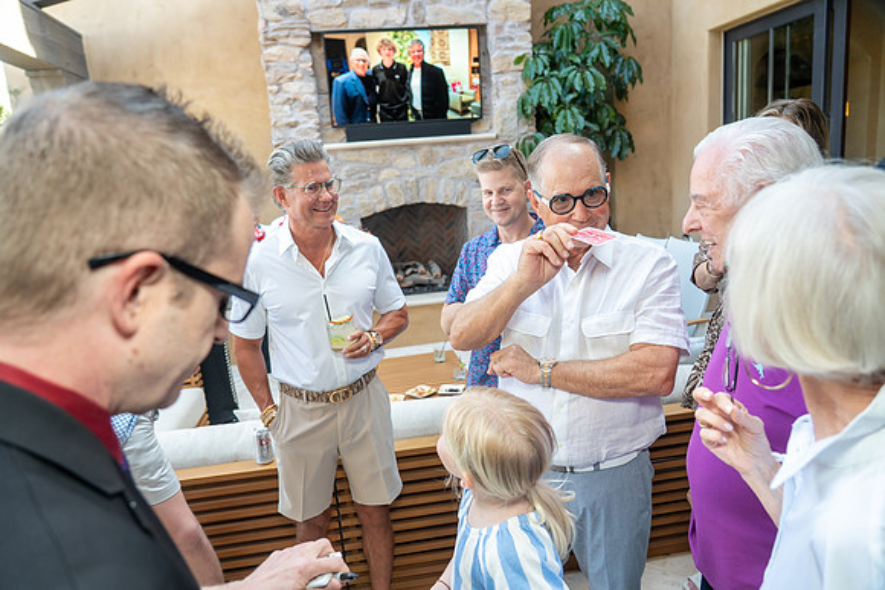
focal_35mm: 25
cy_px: 295
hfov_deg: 71.5
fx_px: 615
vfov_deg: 51.3
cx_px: 442
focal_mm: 25
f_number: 4
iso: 400
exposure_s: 1/200
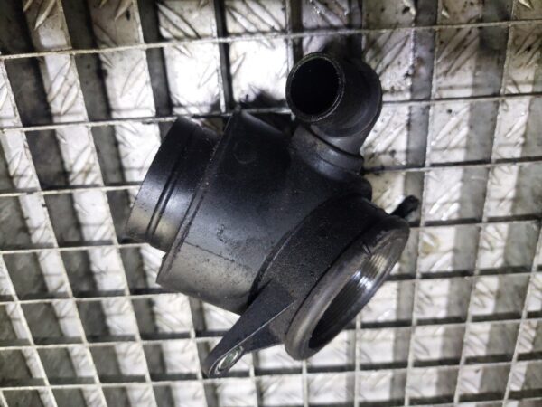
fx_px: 391
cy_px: 204
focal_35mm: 25
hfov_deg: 69.4
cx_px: 271
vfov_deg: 54.9
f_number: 1.8
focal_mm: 5.23
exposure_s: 1/50
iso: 200
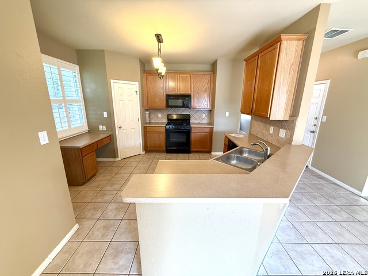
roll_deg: -1.0
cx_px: 184
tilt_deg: -13.4
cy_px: 138
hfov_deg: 102.1
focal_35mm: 14
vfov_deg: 85.7
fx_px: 149
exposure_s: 1/60
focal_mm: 2.22
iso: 250
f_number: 2.2
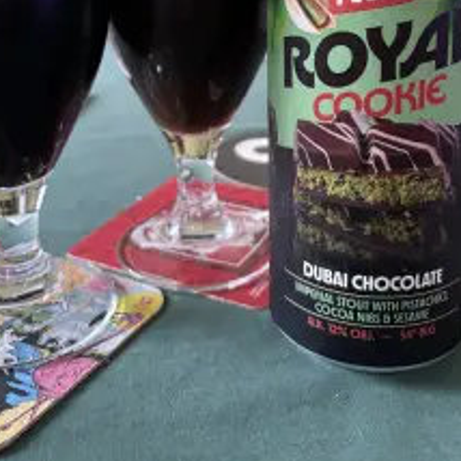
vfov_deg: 36.7
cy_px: 45
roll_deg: +0.5
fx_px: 648
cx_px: 224
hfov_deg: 39.2
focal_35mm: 43
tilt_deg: -12.6
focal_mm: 5.96
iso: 640
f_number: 1.6
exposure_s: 1/40
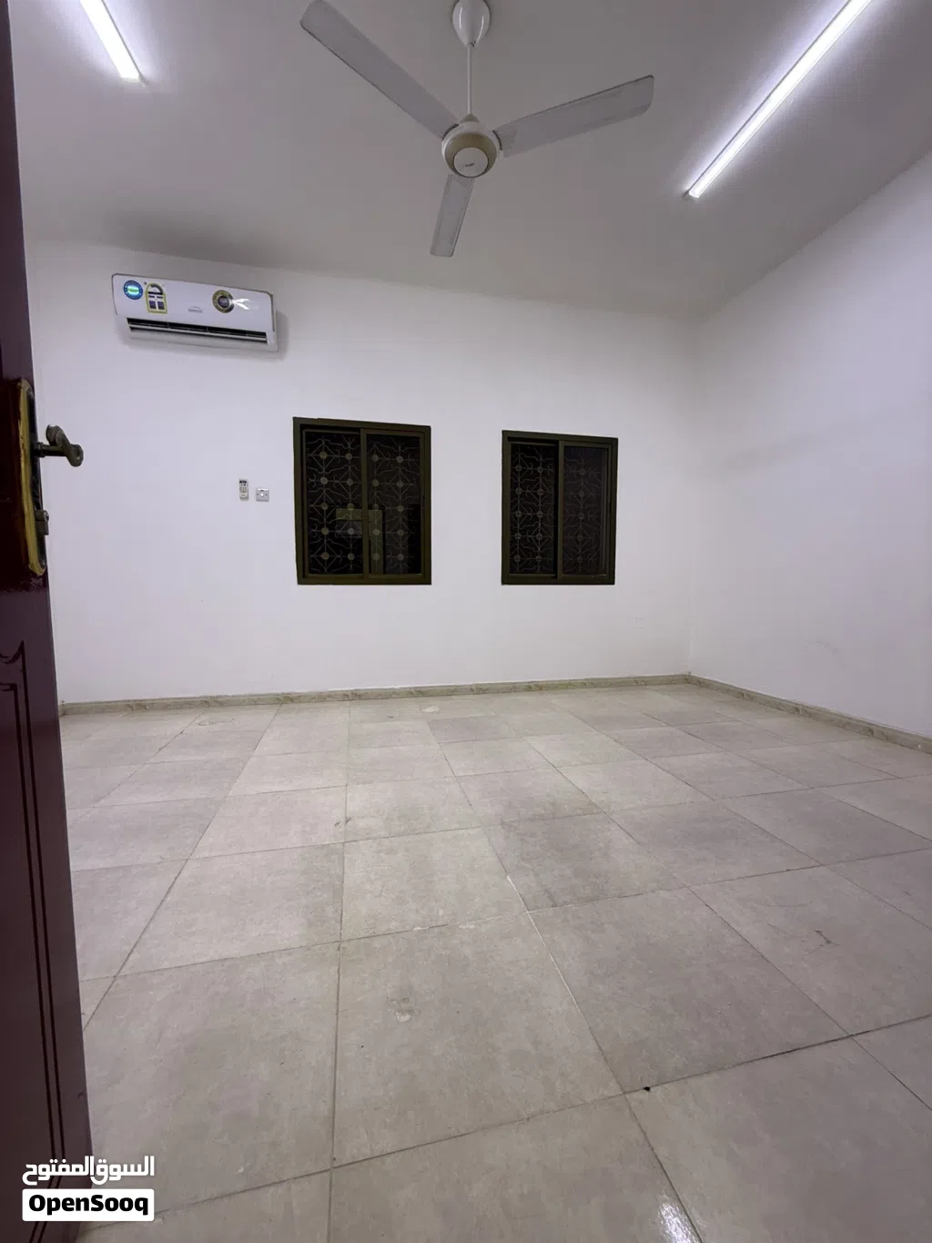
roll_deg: -0.1
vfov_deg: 102.1
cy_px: 622
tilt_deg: -3.1
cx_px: 466
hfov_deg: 85.7
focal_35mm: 14
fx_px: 503
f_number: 2.2
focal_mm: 2.22
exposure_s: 1/100
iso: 160
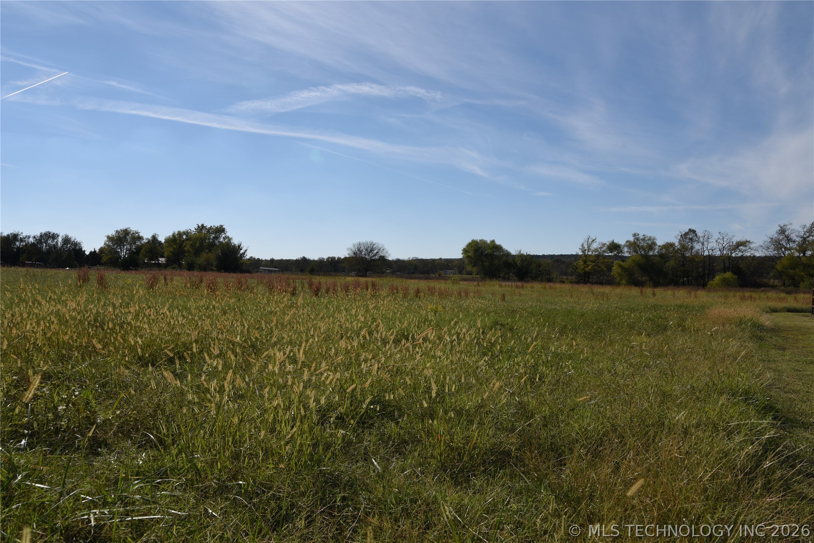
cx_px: 407
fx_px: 633
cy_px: 272
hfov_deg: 65.5
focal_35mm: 28
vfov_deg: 46.4
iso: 100
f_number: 10
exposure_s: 1/400
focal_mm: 28
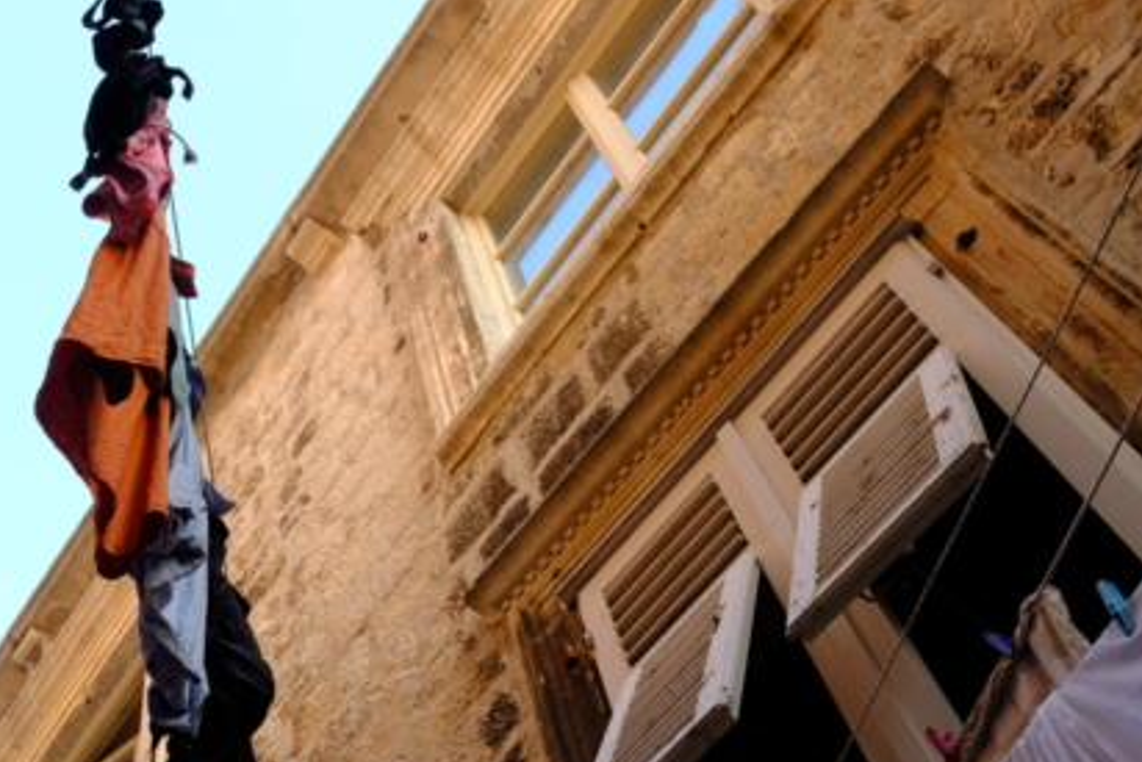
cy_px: 786
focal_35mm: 51
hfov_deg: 37.1
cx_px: 180
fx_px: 1618
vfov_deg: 25.1
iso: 400
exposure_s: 1/50
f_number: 5
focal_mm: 14
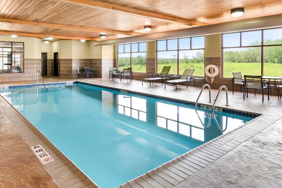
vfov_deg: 53.1
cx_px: 99
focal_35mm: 24
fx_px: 186
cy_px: 71
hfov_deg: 72.7
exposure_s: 1/20
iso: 500
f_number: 8
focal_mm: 11
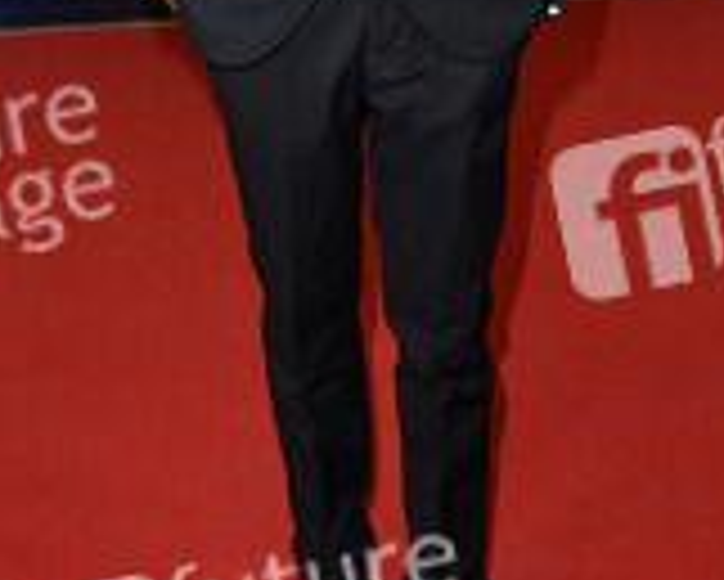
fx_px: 1651
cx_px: 373
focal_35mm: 77
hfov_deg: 24.7
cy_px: -31
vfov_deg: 19.2
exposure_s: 1/100
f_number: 6.3
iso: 640
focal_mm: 22
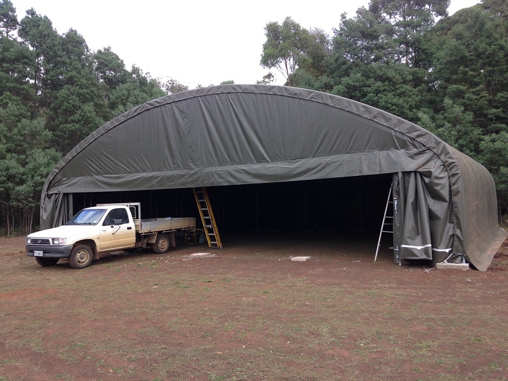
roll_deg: +1.7
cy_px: 190
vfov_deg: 42.9
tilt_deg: +1.2
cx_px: 254
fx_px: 484
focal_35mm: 33
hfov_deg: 55.4
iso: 50
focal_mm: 4.12
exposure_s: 1/303
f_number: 2.4
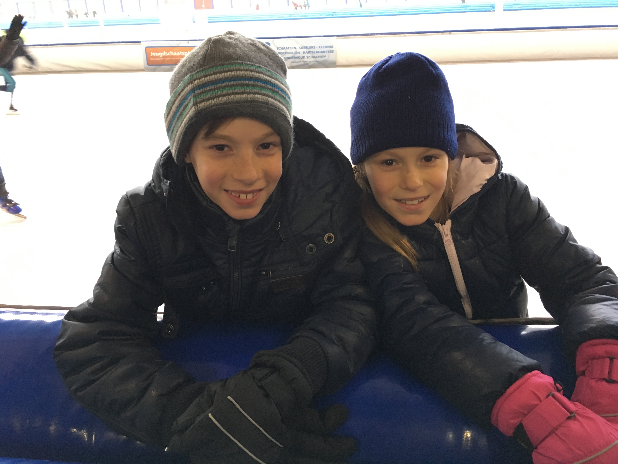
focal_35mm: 29
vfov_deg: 48.2
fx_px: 518
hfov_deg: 61.7
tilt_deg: -23.5
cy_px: 232
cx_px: 309
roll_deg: +2.7
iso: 200
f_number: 2.2
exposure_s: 1/33
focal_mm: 4.15
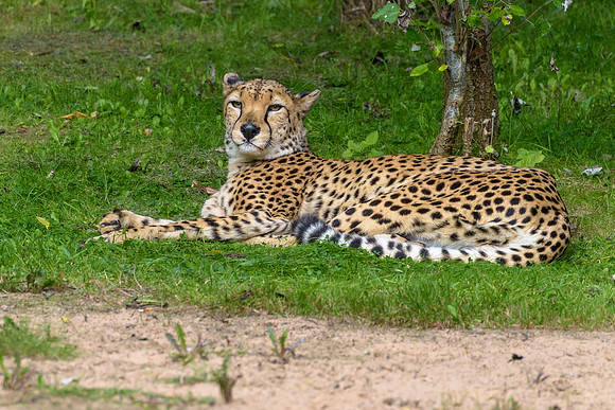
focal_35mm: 948
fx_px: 16196
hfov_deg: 2.2
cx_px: 253
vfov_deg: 1.5
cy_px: 157
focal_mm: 400
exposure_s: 1/1000
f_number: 5.6
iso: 400
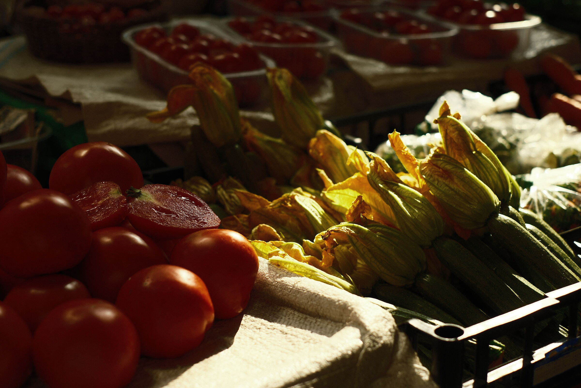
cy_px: 194
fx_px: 855
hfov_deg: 37.5
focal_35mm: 53
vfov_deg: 25.5
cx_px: 290
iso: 250
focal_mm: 35
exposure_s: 1/1500
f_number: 2.8
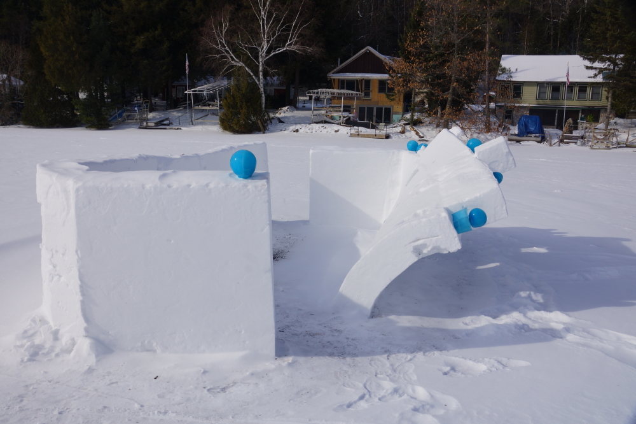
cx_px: 318
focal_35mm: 30
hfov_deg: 61.9
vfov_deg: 43.6
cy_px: 212
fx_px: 530
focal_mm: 20
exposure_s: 1/100
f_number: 13
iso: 100
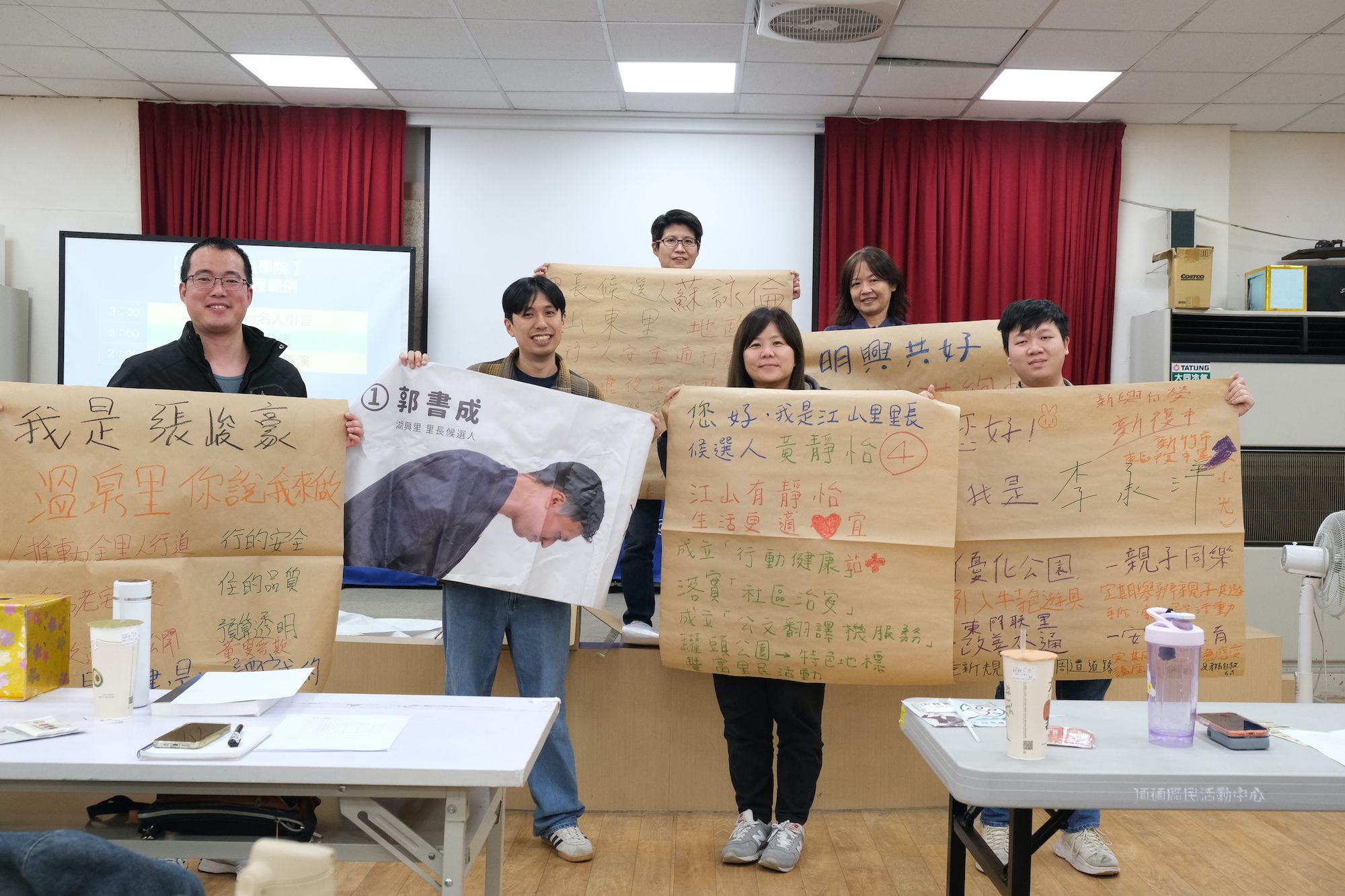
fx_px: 1307
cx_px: 672
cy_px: 448
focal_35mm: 35
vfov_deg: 37.8
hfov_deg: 54.4
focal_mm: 23.3
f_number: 5
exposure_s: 1/125
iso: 2500
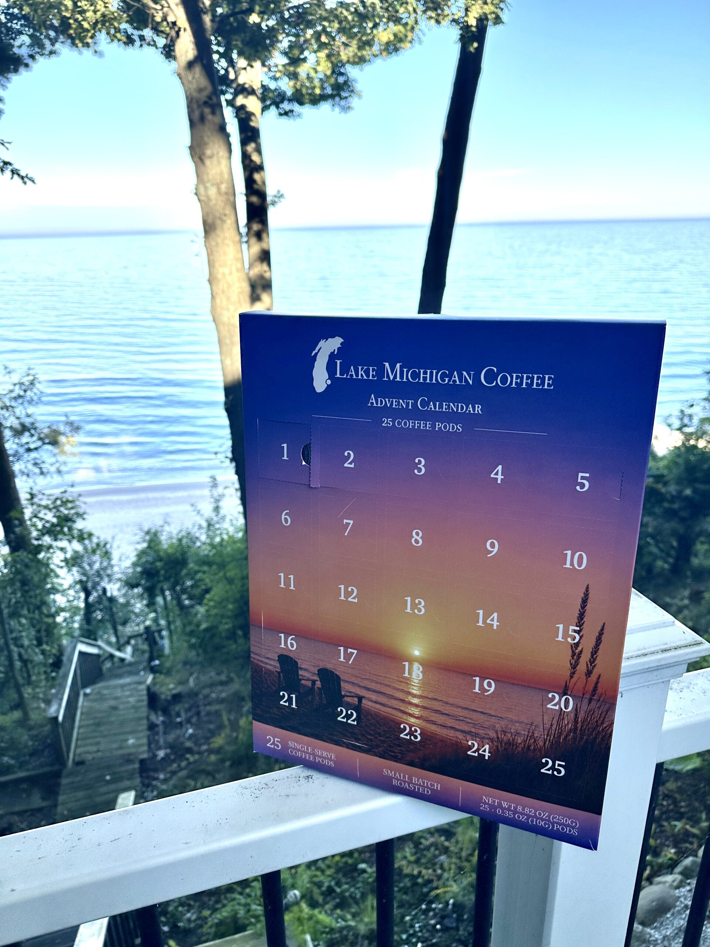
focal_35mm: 24
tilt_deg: -20.1
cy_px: 474
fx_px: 656
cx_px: 355
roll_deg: -0.1
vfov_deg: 71.6
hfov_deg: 56.8
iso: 80
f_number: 1.78
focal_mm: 6.86
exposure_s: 1/1721
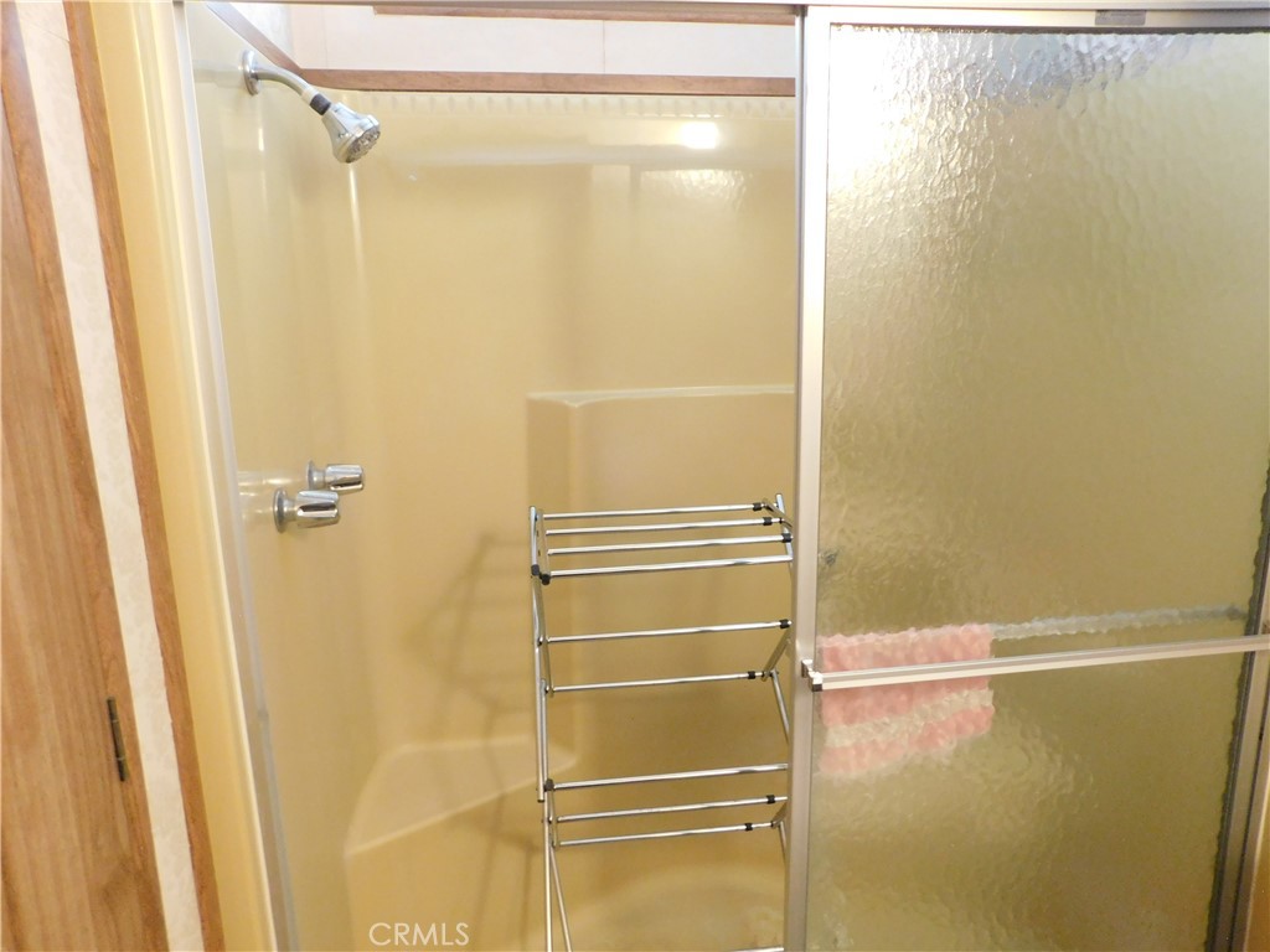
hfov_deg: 73.9
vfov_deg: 58.9
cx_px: 635
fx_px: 844
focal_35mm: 23
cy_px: 476
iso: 400
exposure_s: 1/8
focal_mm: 4
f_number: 3
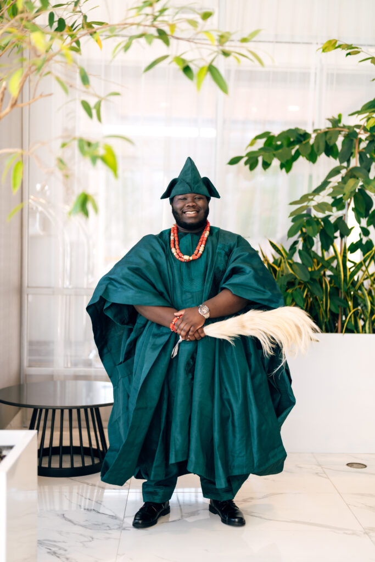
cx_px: 188
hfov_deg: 27.0
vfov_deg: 39.6
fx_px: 781
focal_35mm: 50
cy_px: 281
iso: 100
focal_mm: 50
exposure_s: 1/400
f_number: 1.2
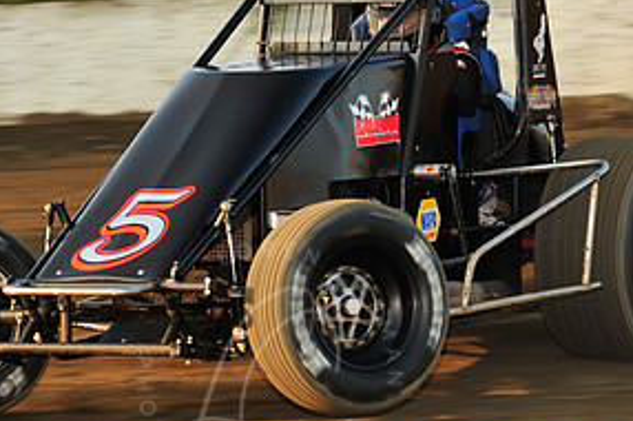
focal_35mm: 345
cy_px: 171
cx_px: 268
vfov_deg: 4.0
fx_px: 6059
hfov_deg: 6.0
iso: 400
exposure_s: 1/320
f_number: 8
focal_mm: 170
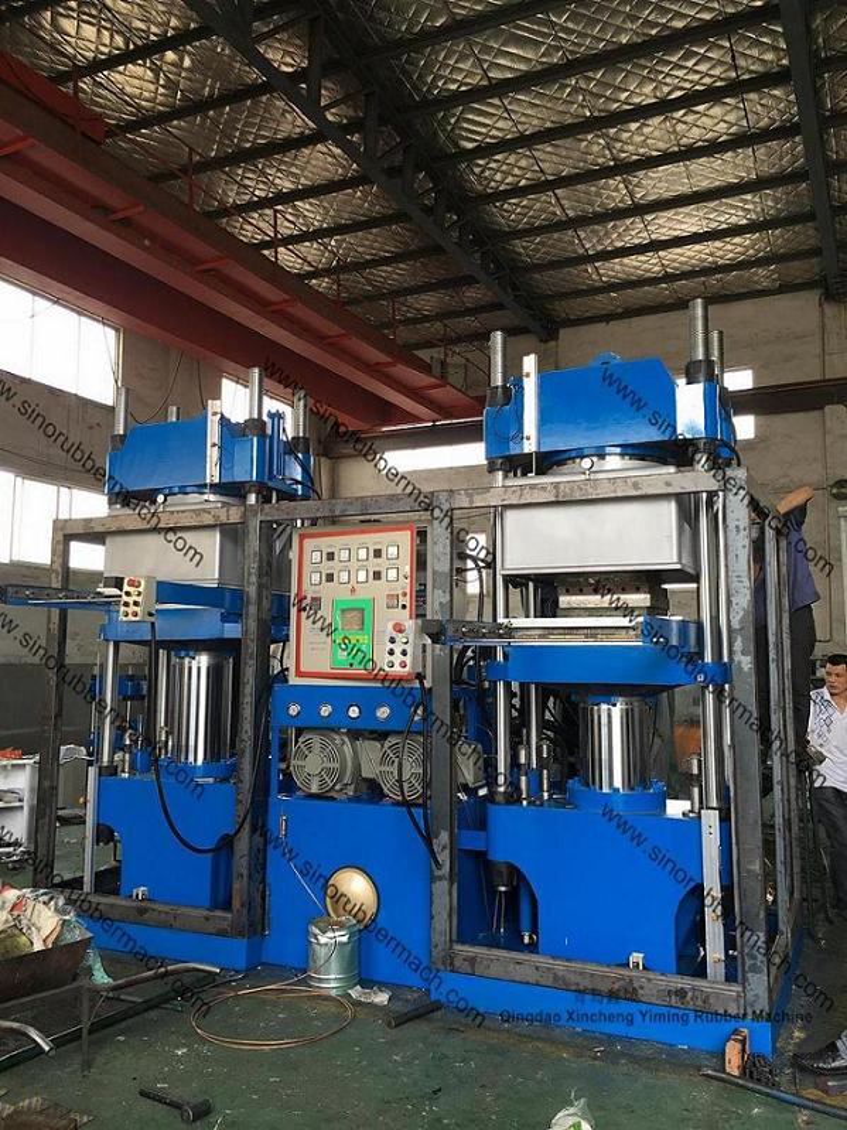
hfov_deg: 48.2
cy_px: 565
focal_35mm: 29
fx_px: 946
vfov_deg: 61.7
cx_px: 424
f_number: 2.2
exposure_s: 1/50
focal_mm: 4.15
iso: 25
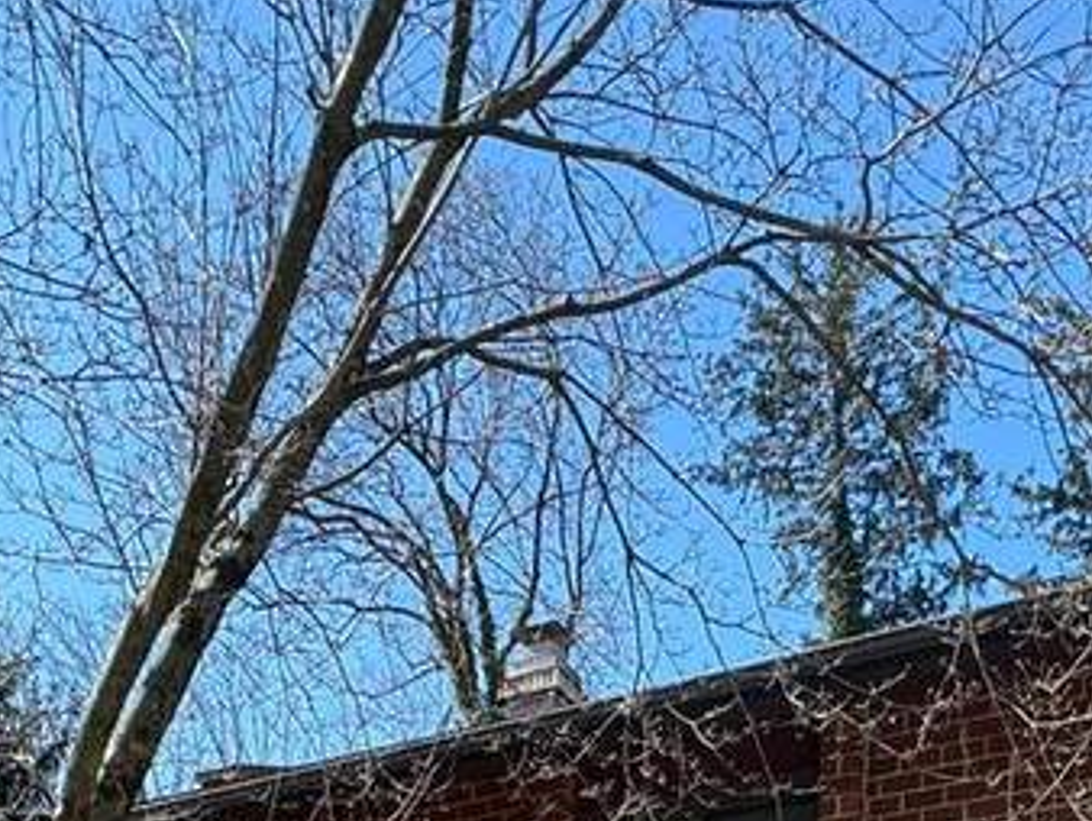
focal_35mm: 53
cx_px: 481
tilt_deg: -0.7
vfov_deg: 20.5
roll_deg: -1.2
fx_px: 1673
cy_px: 1432
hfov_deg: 36.1
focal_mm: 2.22
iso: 40
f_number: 2.2
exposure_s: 1/307
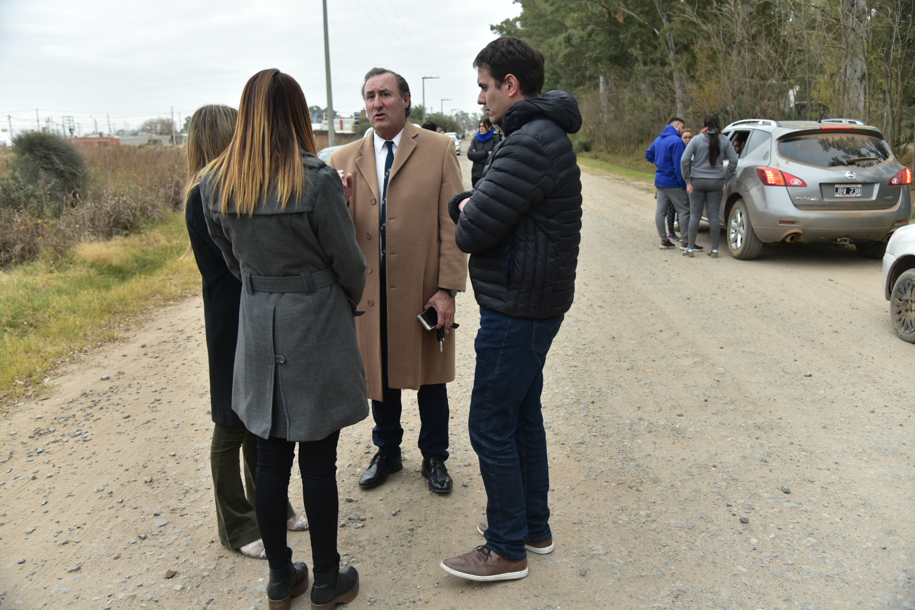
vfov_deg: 42.3
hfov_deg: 60.3
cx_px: 458
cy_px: 305
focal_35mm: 31
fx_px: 788
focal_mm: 31
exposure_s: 1/640
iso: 640
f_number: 4
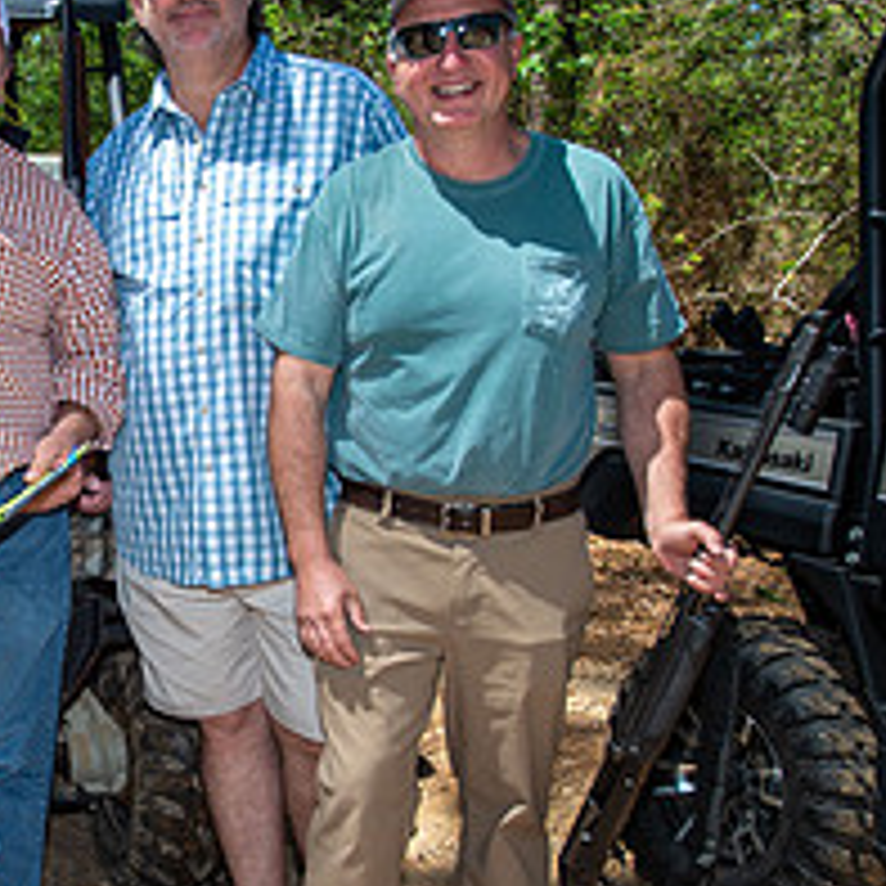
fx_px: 1593
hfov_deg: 28.9
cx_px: -22
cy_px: 522
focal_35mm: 55
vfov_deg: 31.0
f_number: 5
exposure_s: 1/250
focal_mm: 22
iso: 100
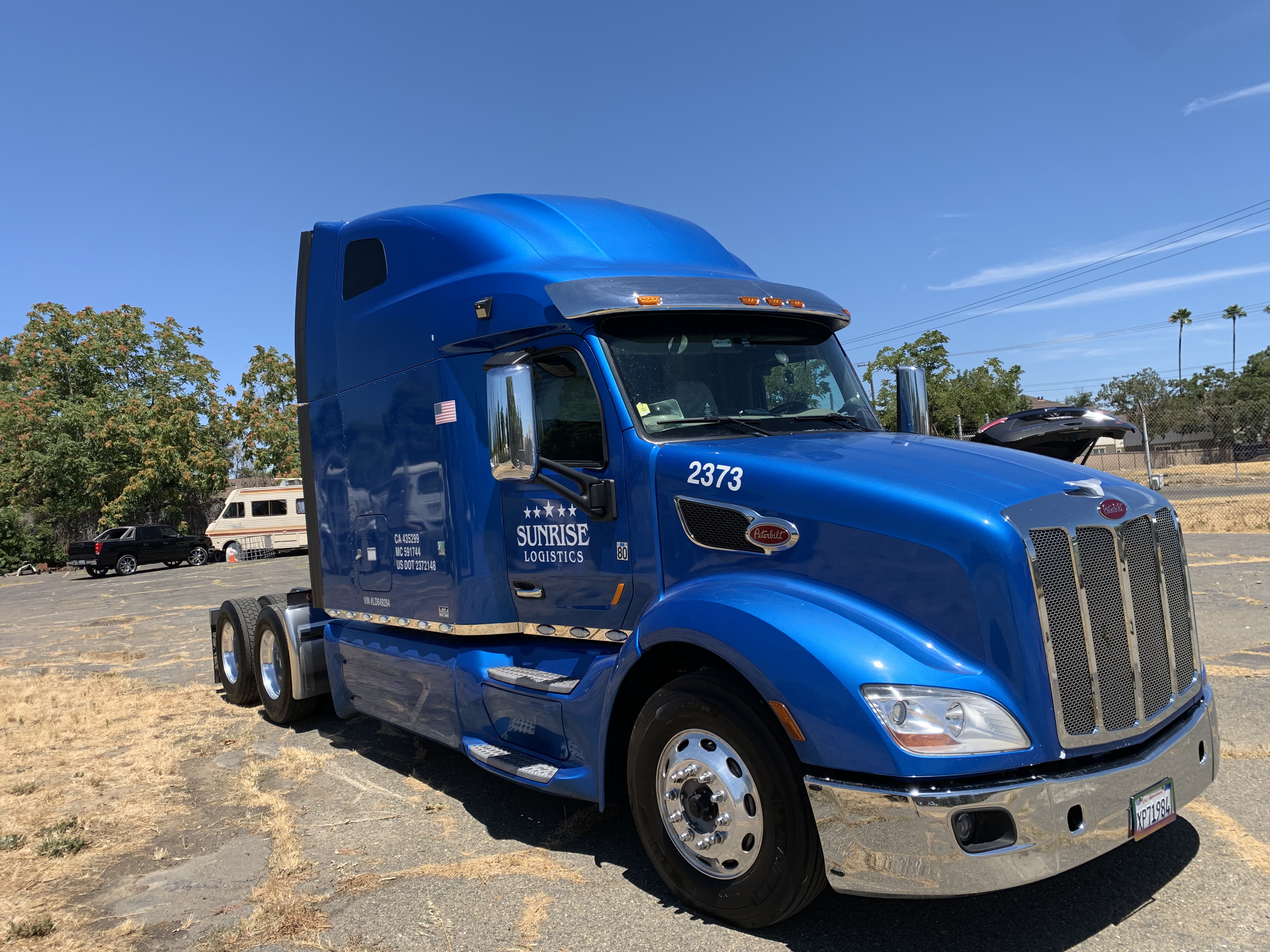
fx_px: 954
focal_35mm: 26
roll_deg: +3.6
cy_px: 476
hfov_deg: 67.3
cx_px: 635
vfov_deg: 53.1
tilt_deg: +3.3
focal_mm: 4.25
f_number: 1.8
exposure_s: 1/1689
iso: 25
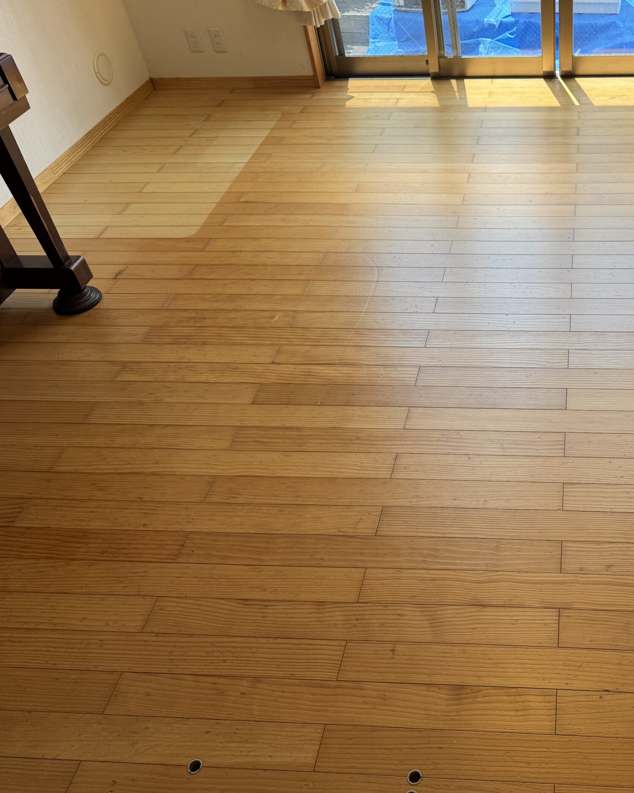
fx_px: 751
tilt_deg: -41.8
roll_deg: +2.0
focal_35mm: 32
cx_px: 531
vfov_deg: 55.7
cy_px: 402
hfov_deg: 43.1
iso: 80
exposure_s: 1/358
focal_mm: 6.76
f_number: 1.78
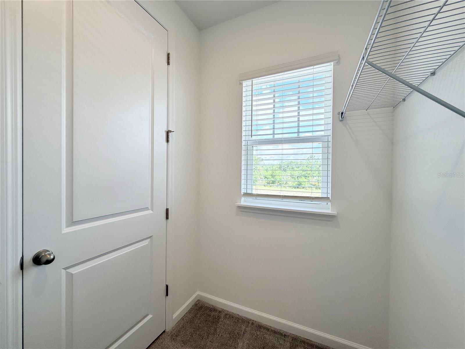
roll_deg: -0.4
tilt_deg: -0.7
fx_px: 188
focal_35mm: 14
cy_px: 174
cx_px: 232
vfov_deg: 85.7
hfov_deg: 102.1
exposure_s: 1/120
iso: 50
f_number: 2.2
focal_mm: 2.22
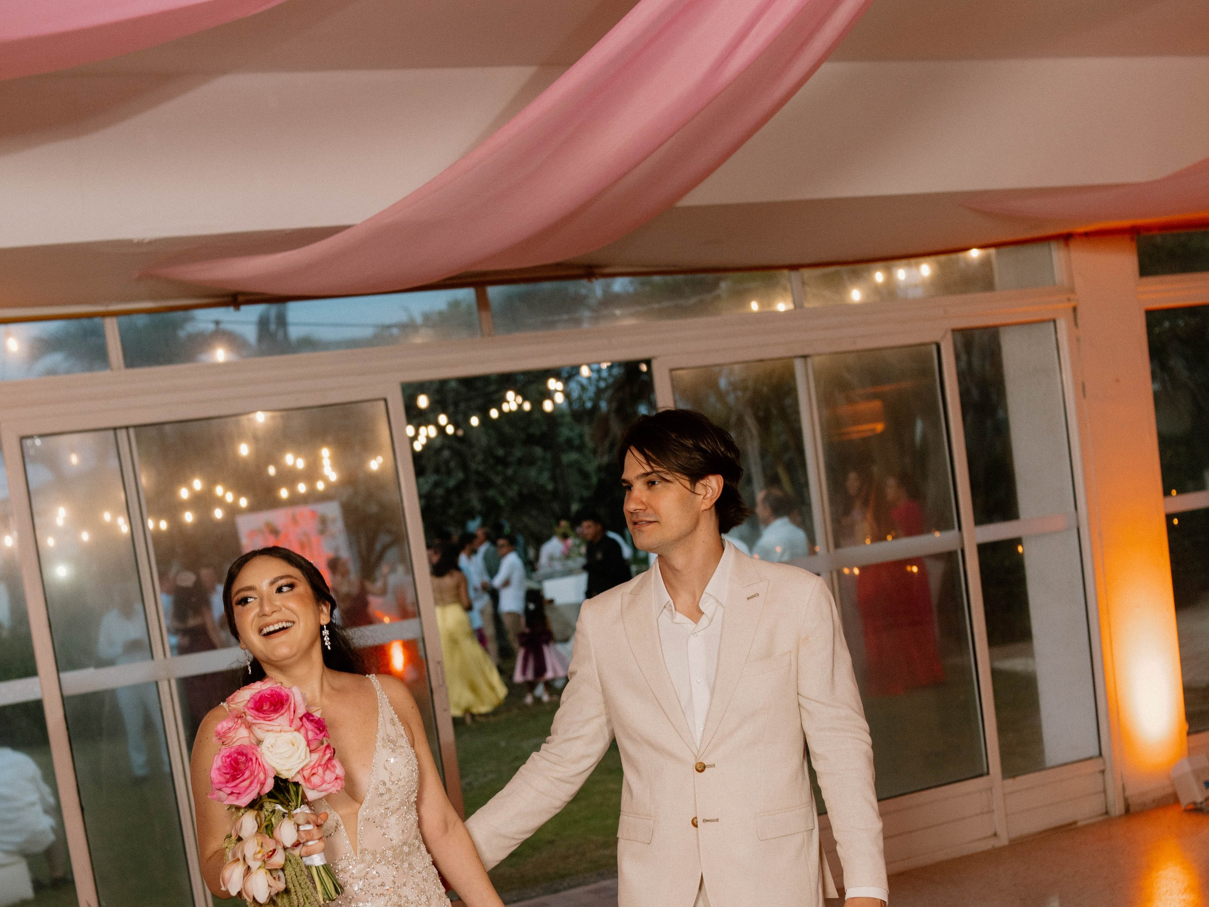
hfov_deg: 37.5
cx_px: 610
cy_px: 732
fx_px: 1781
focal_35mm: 51
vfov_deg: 27.9
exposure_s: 1/160
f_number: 2.8
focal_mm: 35
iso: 400
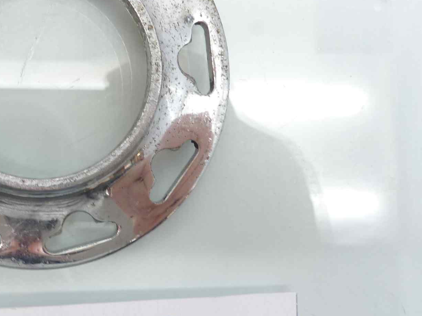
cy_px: 127
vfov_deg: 28.0
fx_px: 634
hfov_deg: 35.3
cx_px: 67
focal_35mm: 52
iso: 80
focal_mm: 4.1
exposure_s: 1/10
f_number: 3.3
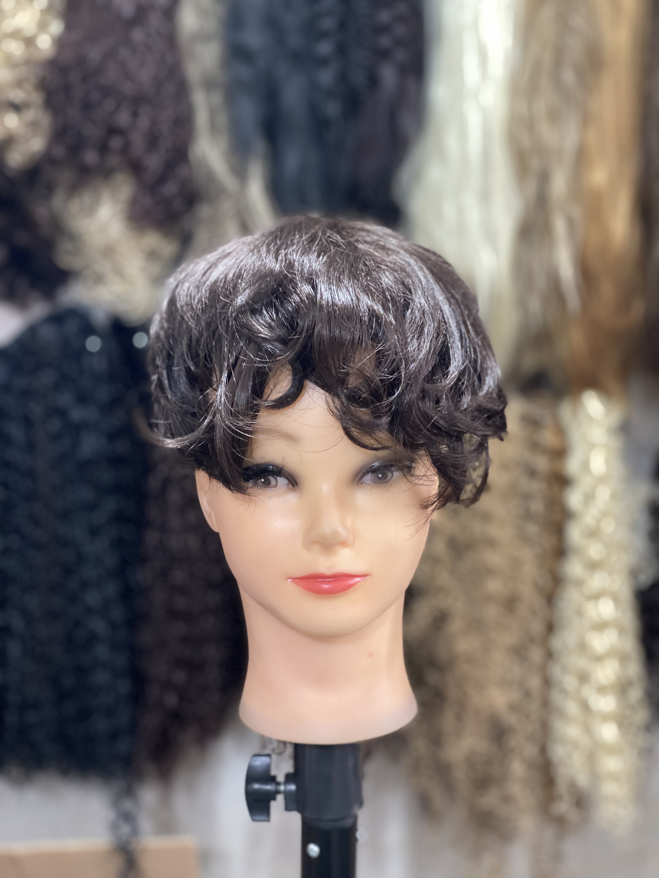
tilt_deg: -7.4
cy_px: 439
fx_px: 1320
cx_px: 330
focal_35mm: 52
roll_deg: -0.9
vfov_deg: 36.8
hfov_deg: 28.0
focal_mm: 6
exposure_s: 1/33
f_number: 2
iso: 200
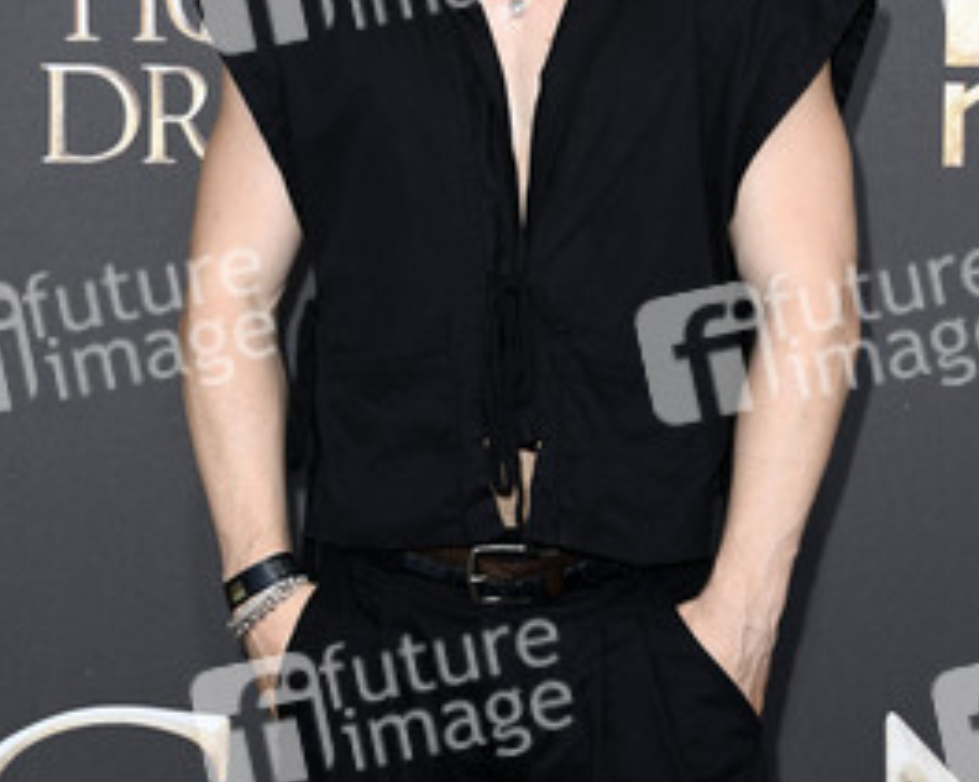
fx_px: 3707
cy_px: 152
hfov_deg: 15.0
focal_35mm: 128
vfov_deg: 12.0
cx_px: 490
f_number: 5.6
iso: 400
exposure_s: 1/250
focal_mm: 90
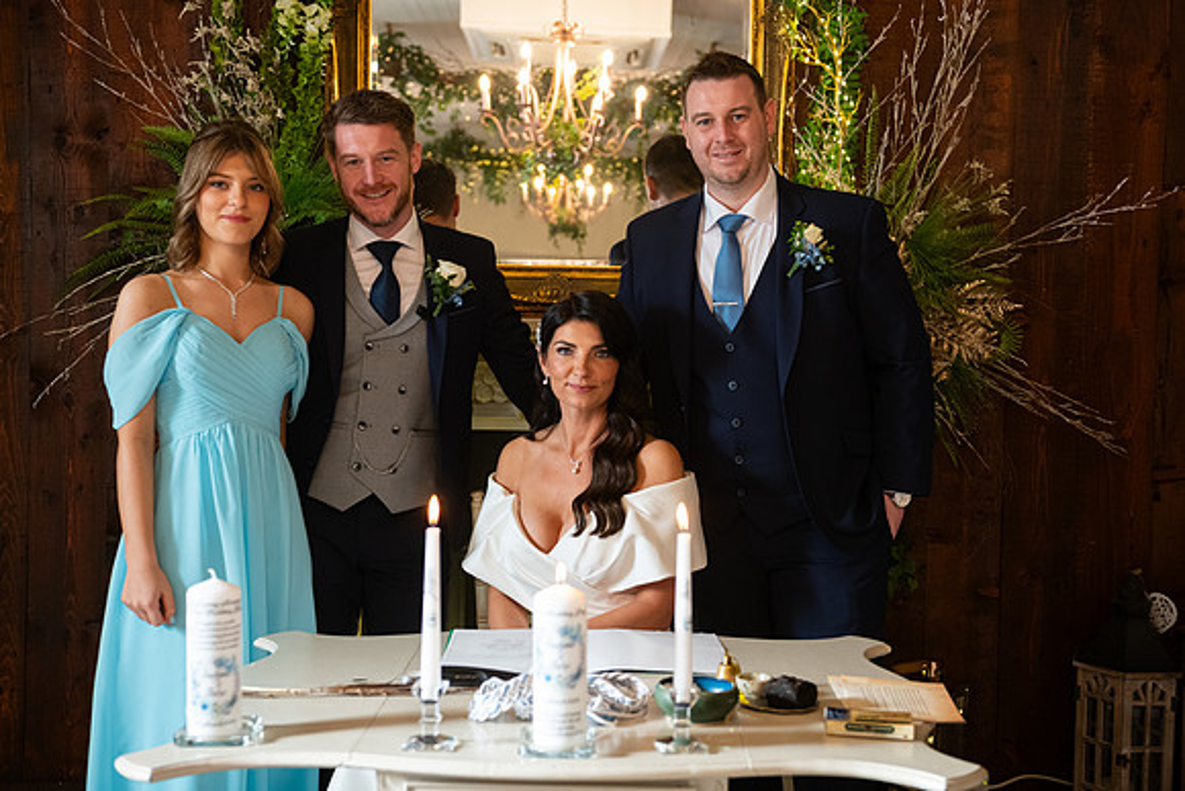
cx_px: 592
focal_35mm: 48
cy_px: 396
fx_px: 1580
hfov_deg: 41.1
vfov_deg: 28.1
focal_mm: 48
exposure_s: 1/160
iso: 1000
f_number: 3.5
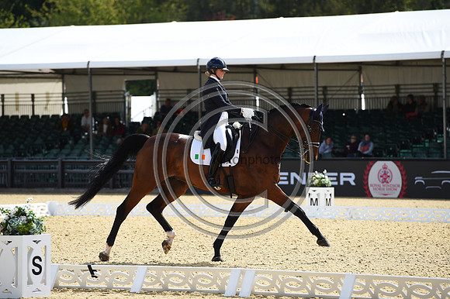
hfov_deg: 10.3
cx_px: 225
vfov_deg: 6.9
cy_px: 150
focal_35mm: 200
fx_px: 2498
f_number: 5
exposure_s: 1/1250
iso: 250
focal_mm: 200
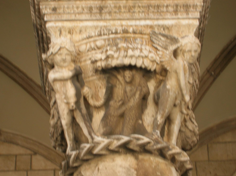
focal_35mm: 100
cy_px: 86
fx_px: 681
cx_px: 116
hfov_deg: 19.7
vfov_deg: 14.8
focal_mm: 15.7
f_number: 7.9
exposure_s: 1/41.3
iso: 50
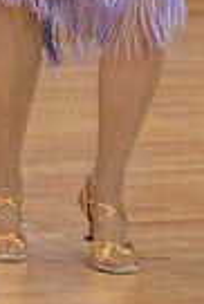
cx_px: 263
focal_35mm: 426
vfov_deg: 4.8
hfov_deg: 3.2
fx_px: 3612
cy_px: -221
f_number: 3.2
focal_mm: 100
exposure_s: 1/500
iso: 2500
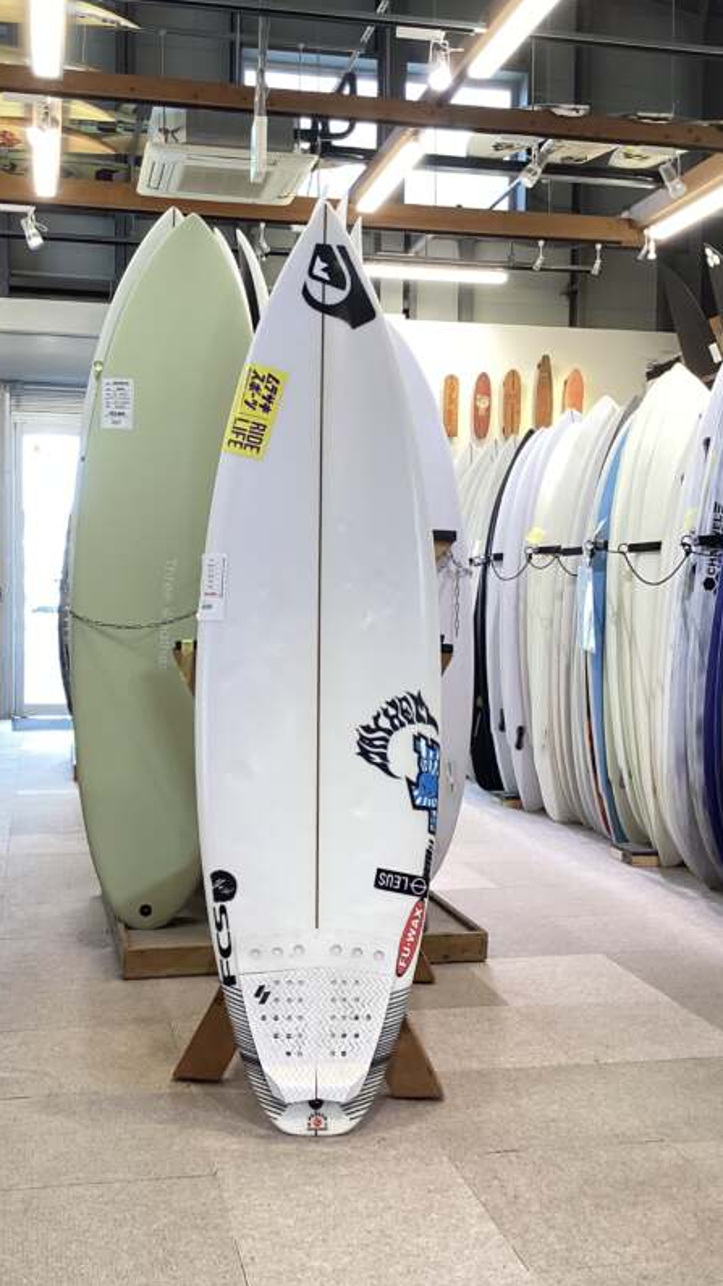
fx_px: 1159
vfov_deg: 58.0
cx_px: 315
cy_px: 644
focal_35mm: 34
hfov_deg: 34.6
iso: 80
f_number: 2.4
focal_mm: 3.3
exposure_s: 1/50
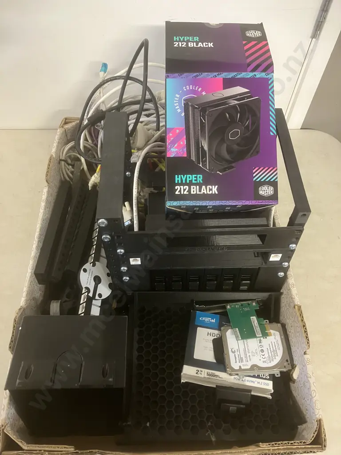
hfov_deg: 49.7
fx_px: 368
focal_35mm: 28
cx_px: 170
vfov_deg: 63.4
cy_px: 228
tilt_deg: -55.7
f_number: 1.8
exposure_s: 1/33
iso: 250
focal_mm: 3.99
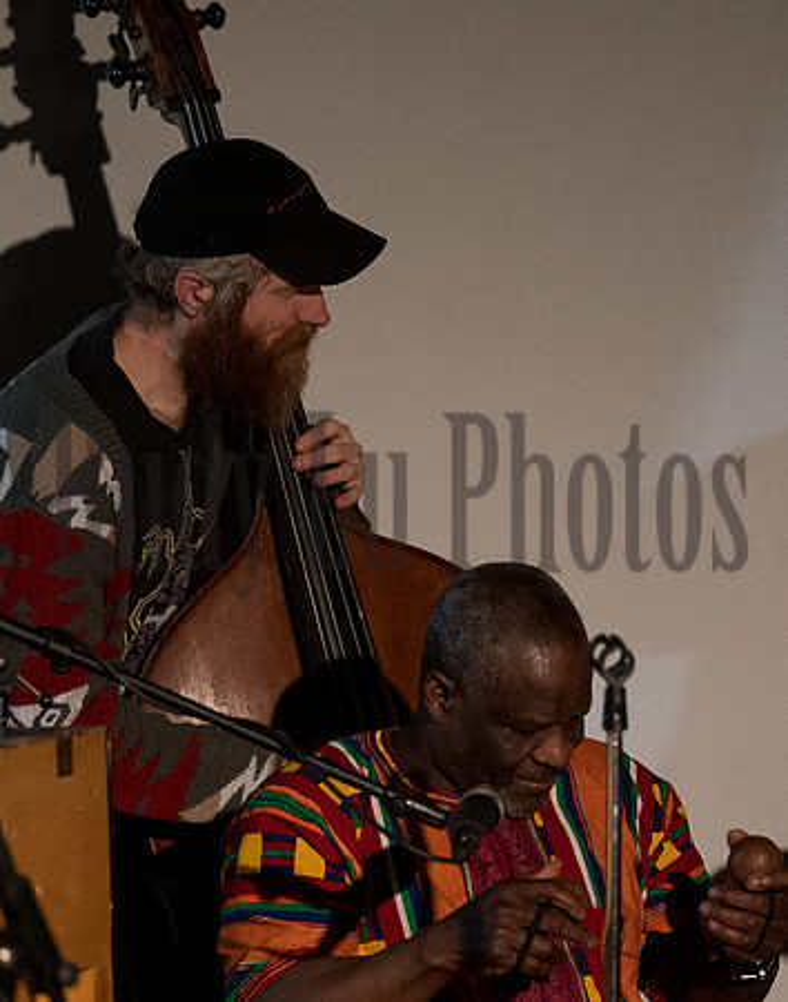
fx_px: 8434
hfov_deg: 5.3
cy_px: 501
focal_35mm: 286
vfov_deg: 6.8
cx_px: 654
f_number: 2.8
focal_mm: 135
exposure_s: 1/250
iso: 6400
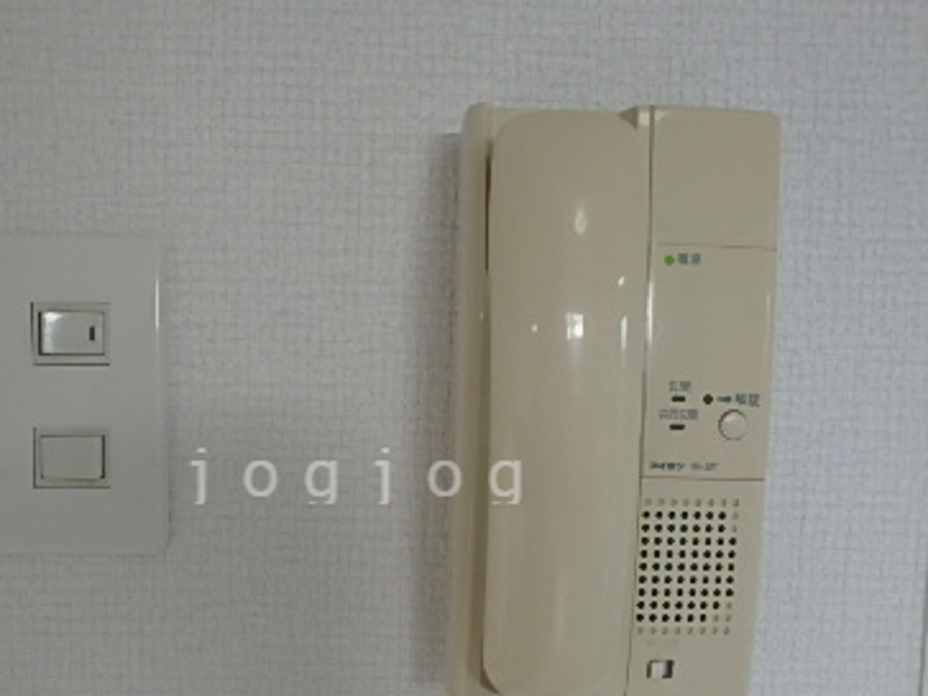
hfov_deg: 49.8
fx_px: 992
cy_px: 473
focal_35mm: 37
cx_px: 360
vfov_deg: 38.1
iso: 200
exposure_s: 1/60
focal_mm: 3.7
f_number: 3.5
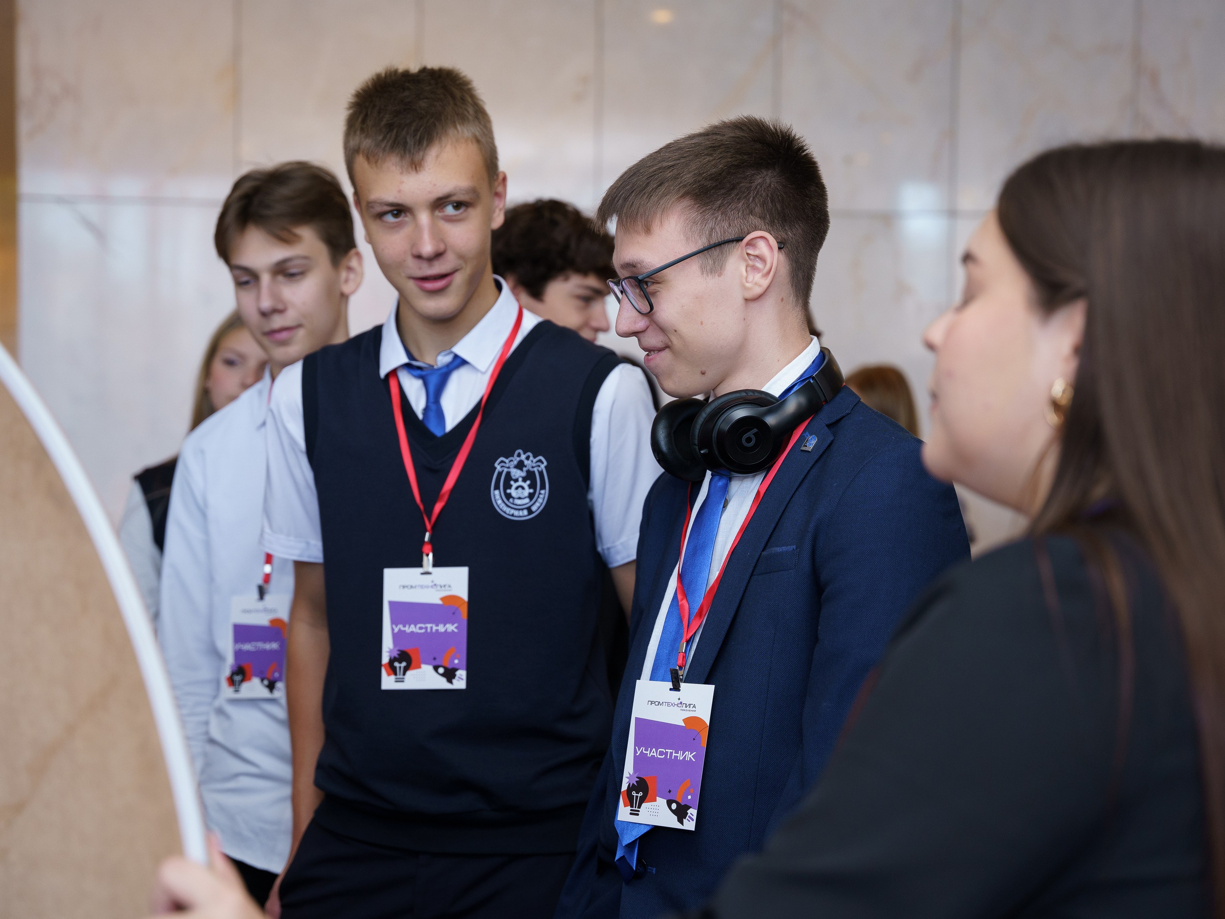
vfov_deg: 24.8
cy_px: 460
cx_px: 591
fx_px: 2088
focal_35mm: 59
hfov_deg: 32.7
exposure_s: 1/250
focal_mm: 54.3
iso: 800
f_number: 3.2
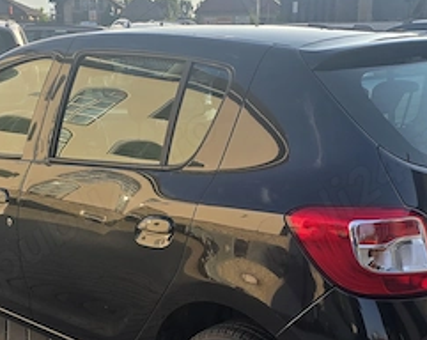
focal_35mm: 56
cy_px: 218
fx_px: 707
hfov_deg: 33.6
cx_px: 225
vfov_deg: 27.0
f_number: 1.7
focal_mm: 6.3
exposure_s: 1/457
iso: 12
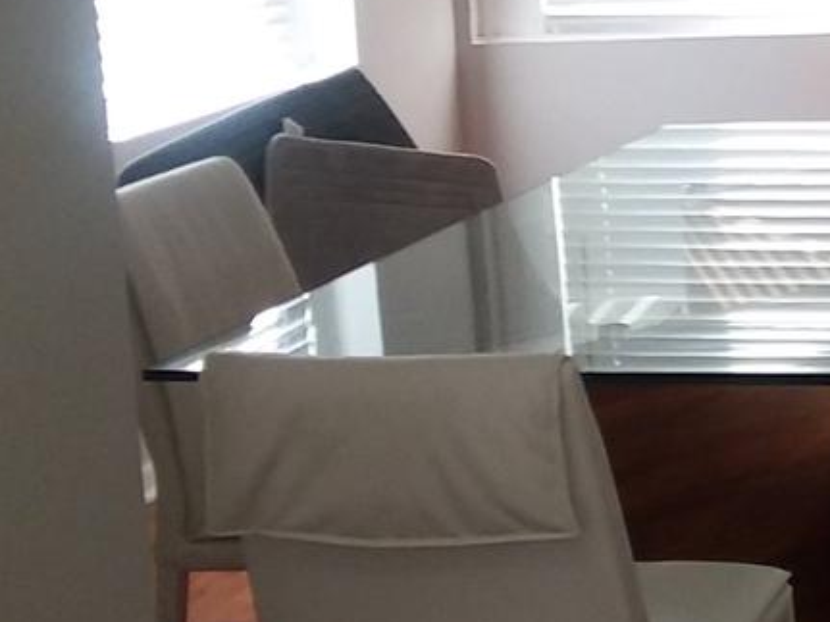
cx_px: 1094
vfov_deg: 15.2
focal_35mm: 97
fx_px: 2325
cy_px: 149
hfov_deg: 18.7
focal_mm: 2.47
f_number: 1.9
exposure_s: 1/40
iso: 50
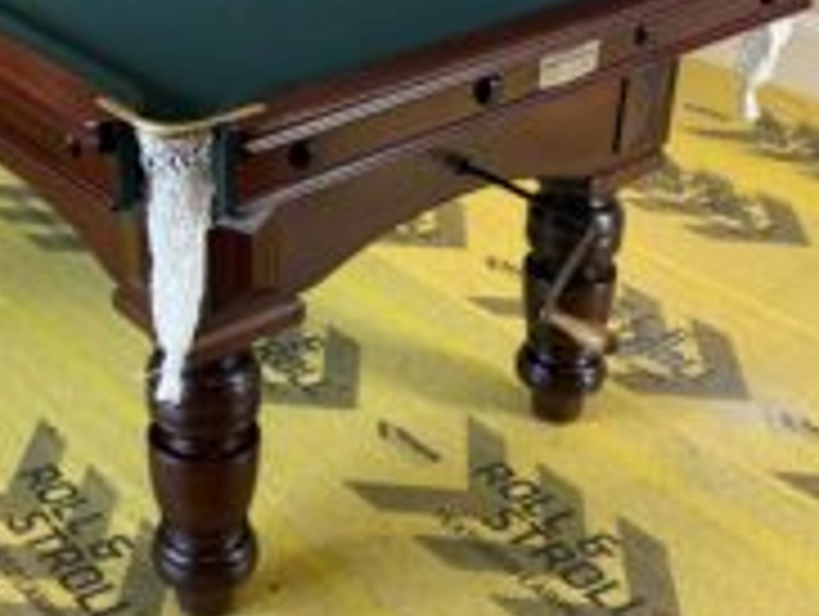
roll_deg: +0.9
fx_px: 1350
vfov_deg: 25.3
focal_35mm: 57
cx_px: 216
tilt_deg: -24.5
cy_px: 130
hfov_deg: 33.2
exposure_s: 1/102
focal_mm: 5.96
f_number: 1.6
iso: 125
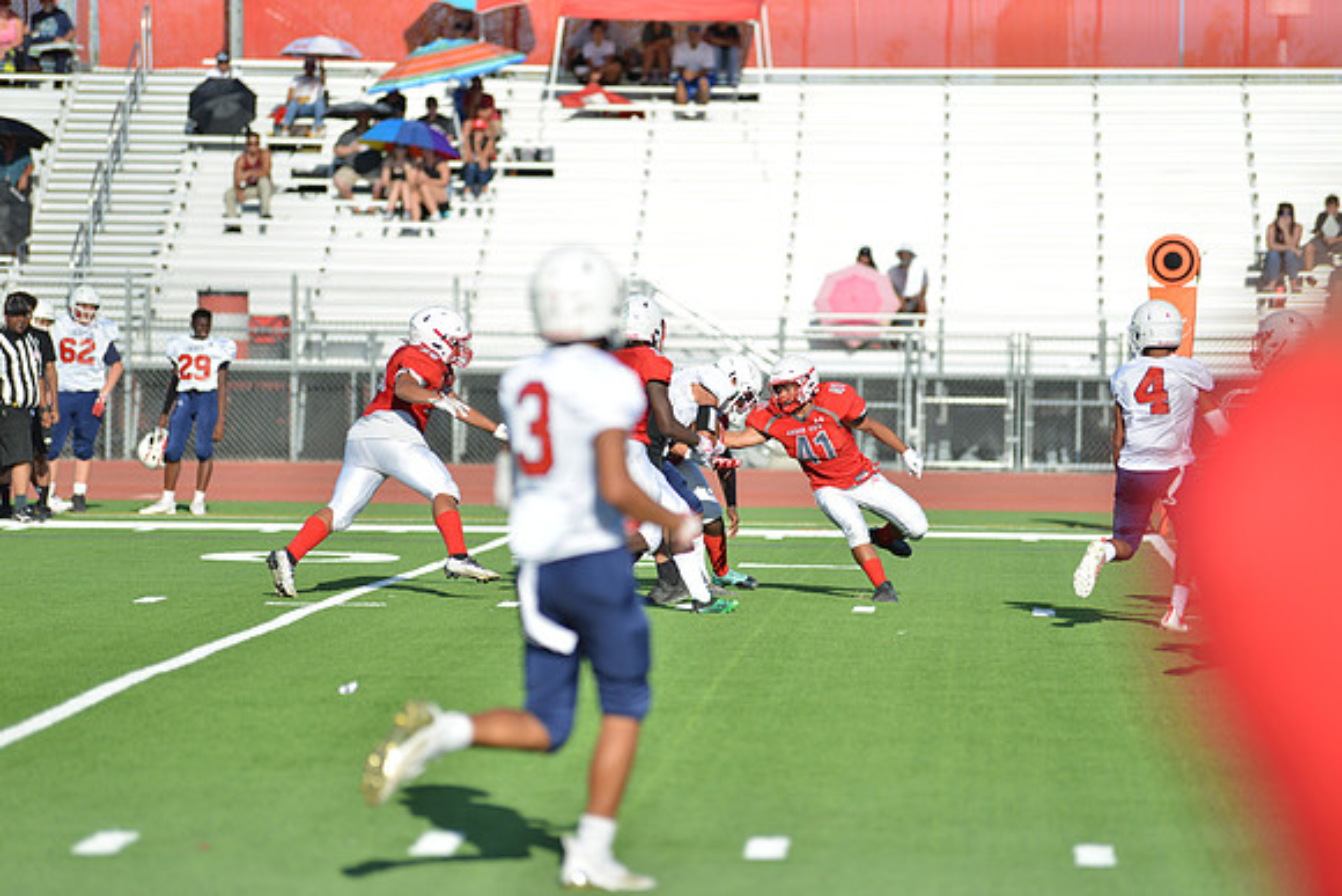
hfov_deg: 10.3
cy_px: 448
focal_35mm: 200
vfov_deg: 6.9
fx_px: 7457
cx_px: 671
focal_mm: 200
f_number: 2.8
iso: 100
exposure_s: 1/1600
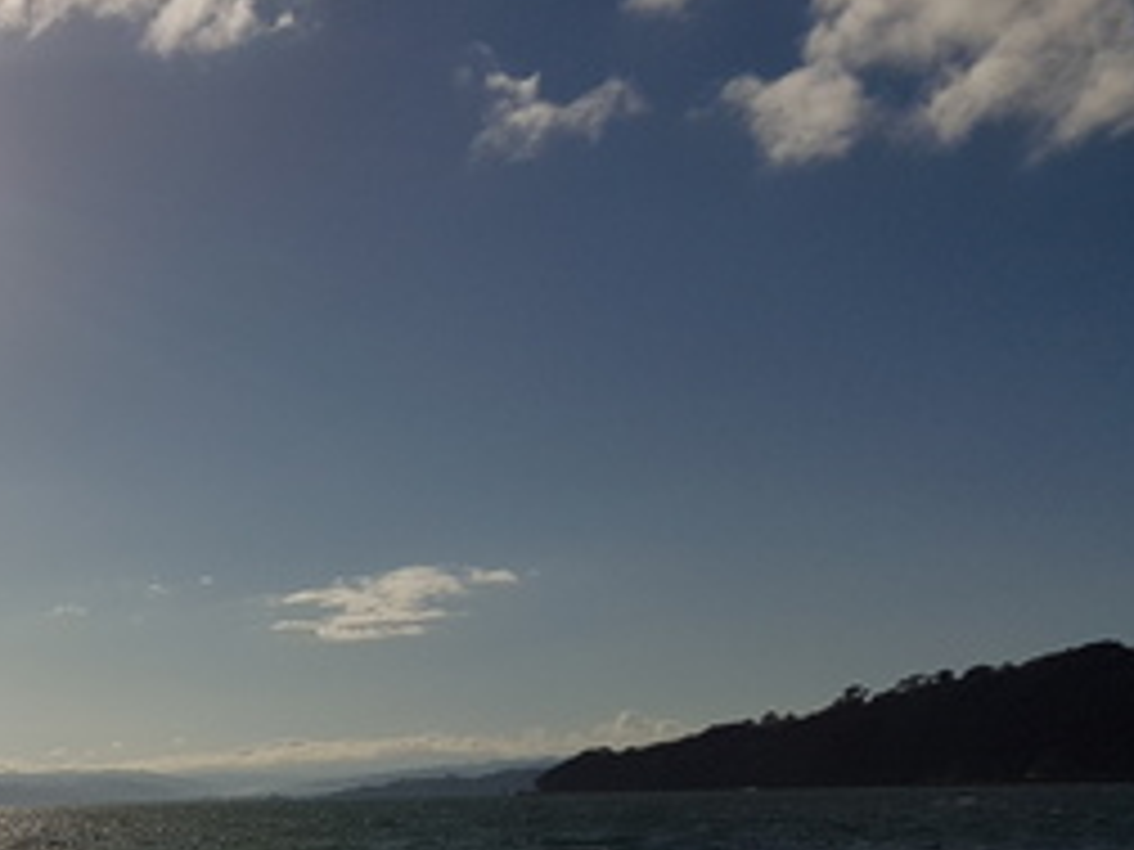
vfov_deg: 22.8
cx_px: -198
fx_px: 2031
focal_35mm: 62
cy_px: 819
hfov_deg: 27.7
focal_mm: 4.2
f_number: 1.7
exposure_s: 1/44928
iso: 40
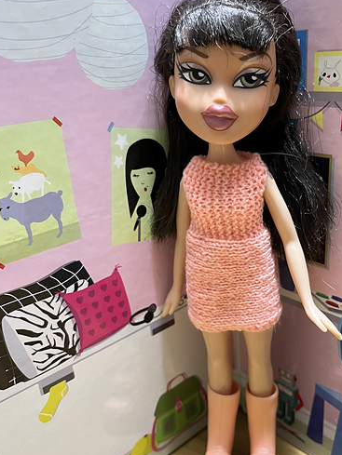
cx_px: 212
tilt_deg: -24.1
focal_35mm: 34
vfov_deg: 53.8
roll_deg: +4.4
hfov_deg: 41.5
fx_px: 448
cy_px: 259
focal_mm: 5.1
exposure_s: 1/40
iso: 400
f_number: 1.6
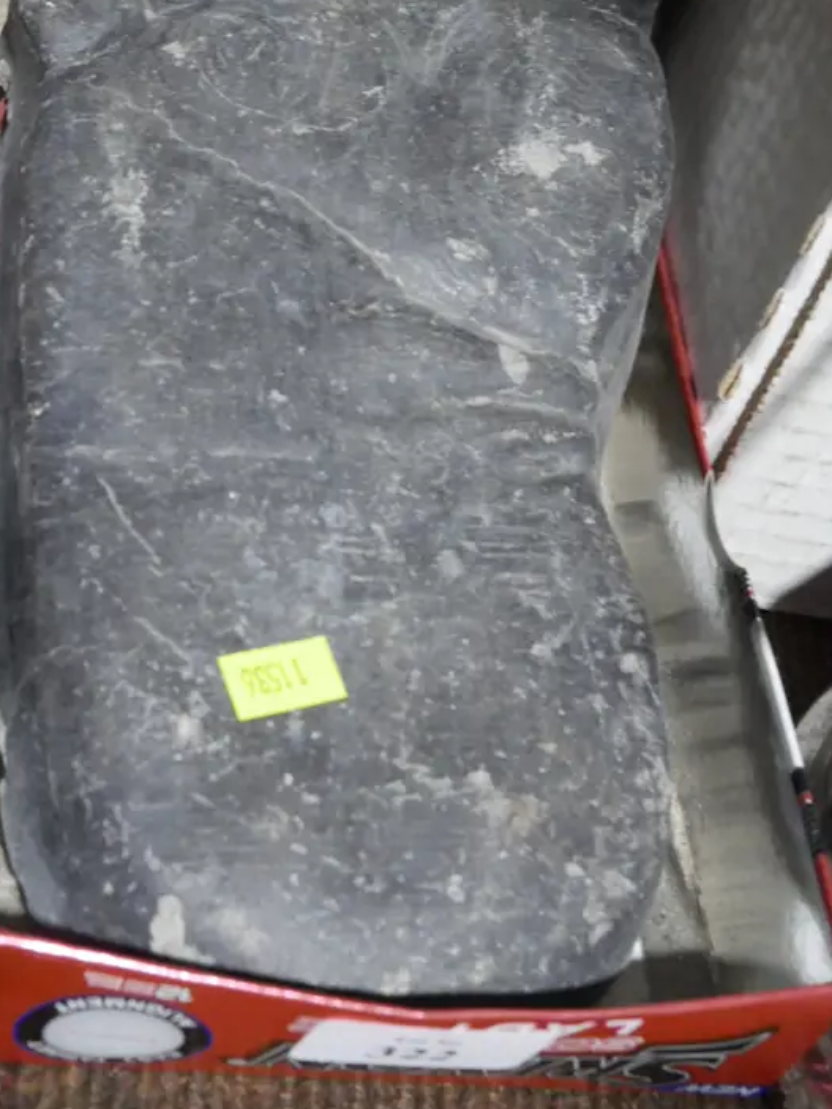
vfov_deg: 28.7
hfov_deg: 21.8
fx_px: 2148
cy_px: 319
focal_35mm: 67
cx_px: 267
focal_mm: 23
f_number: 7.1
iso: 2000
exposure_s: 1/60
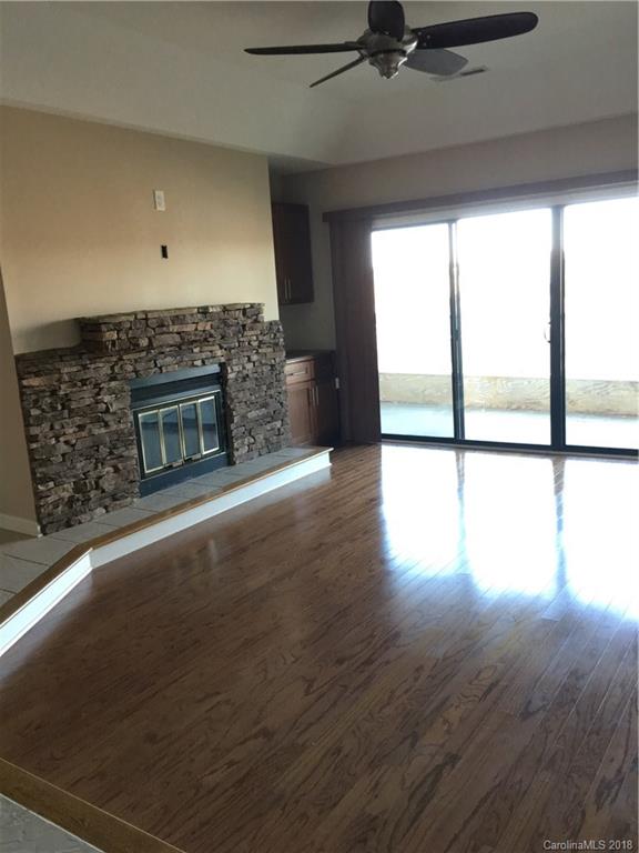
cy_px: 426
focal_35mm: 29
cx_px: 320
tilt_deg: -9.5
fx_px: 714
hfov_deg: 48.2
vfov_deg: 61.7
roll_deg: +3.1
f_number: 2.2
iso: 160
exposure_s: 1/30
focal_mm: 4.15
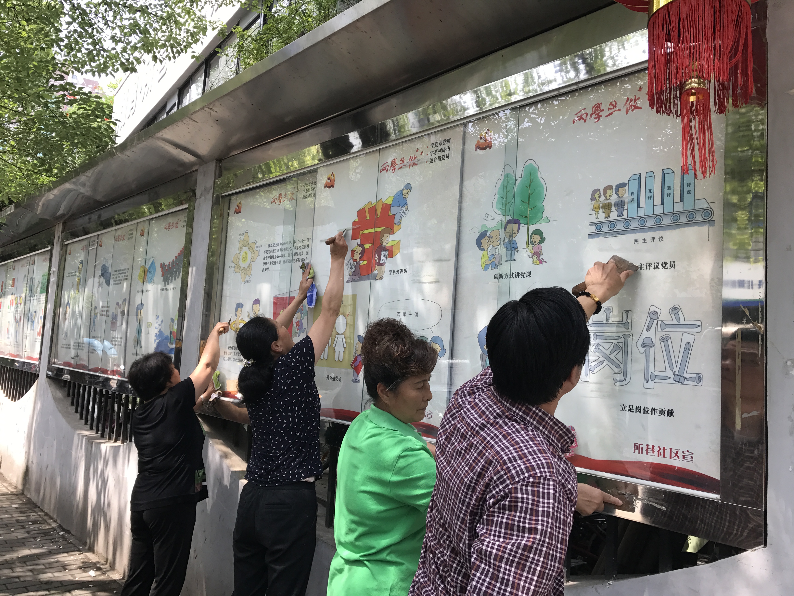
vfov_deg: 49.7
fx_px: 642
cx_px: 397
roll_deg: -4.3
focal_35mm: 28
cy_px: 298
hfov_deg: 63.4
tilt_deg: +5.9
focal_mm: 3.99
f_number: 1.8
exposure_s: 1/343
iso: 20
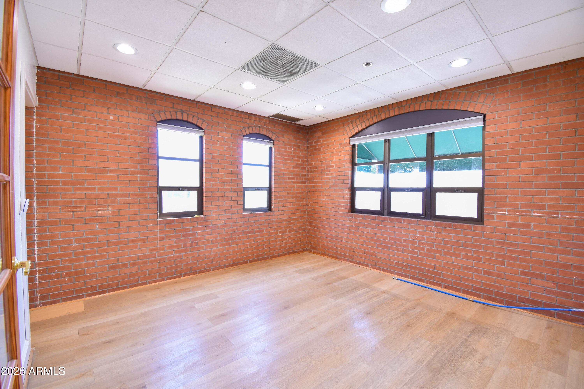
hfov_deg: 100.4
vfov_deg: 77.3
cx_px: 292
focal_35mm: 15
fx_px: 243
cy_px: 194
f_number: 5.6
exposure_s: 1/4
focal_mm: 10
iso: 100
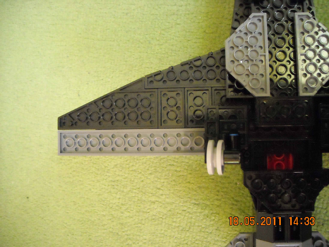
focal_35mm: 35
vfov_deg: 40.7
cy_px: 124
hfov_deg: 52.6
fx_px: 333
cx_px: 164
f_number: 2.8
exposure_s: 1/23
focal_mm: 5.7
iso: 800
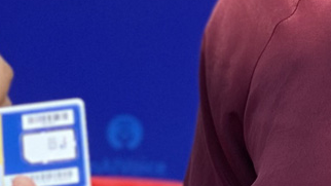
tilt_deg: +2.2
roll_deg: -1.3
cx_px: -32
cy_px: -239
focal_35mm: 352
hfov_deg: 6.1
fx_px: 3089
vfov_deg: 3.4
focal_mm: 6
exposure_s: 1/147
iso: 20
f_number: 2
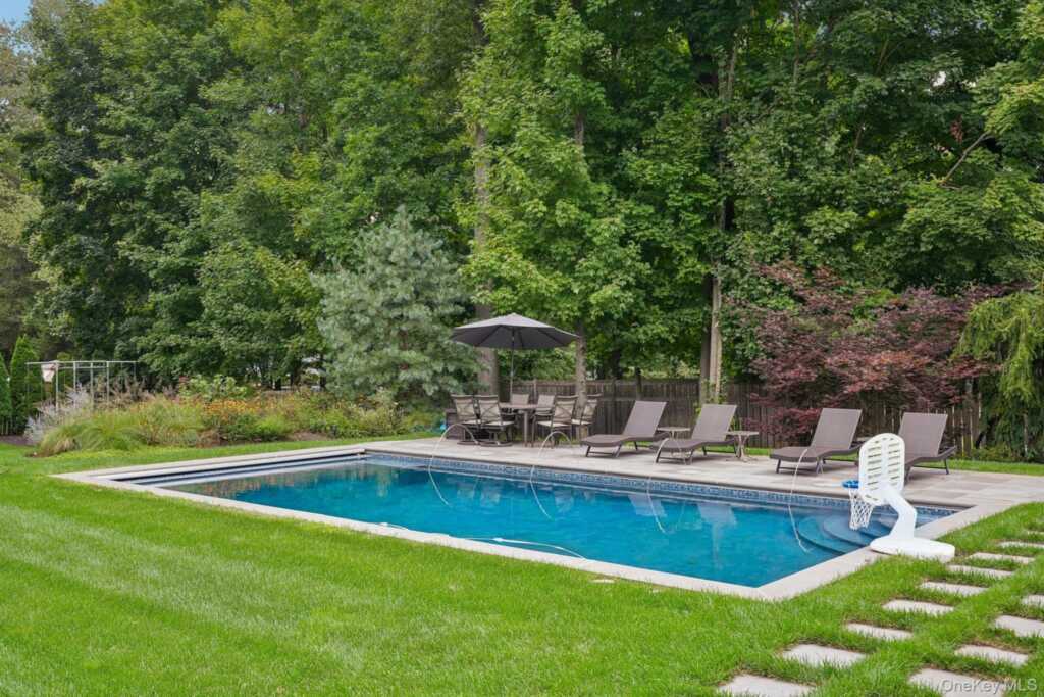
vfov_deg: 37.9
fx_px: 1015
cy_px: 348
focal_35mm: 35
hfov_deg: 54.4
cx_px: 522
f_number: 8
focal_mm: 35
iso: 400
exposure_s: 1/15
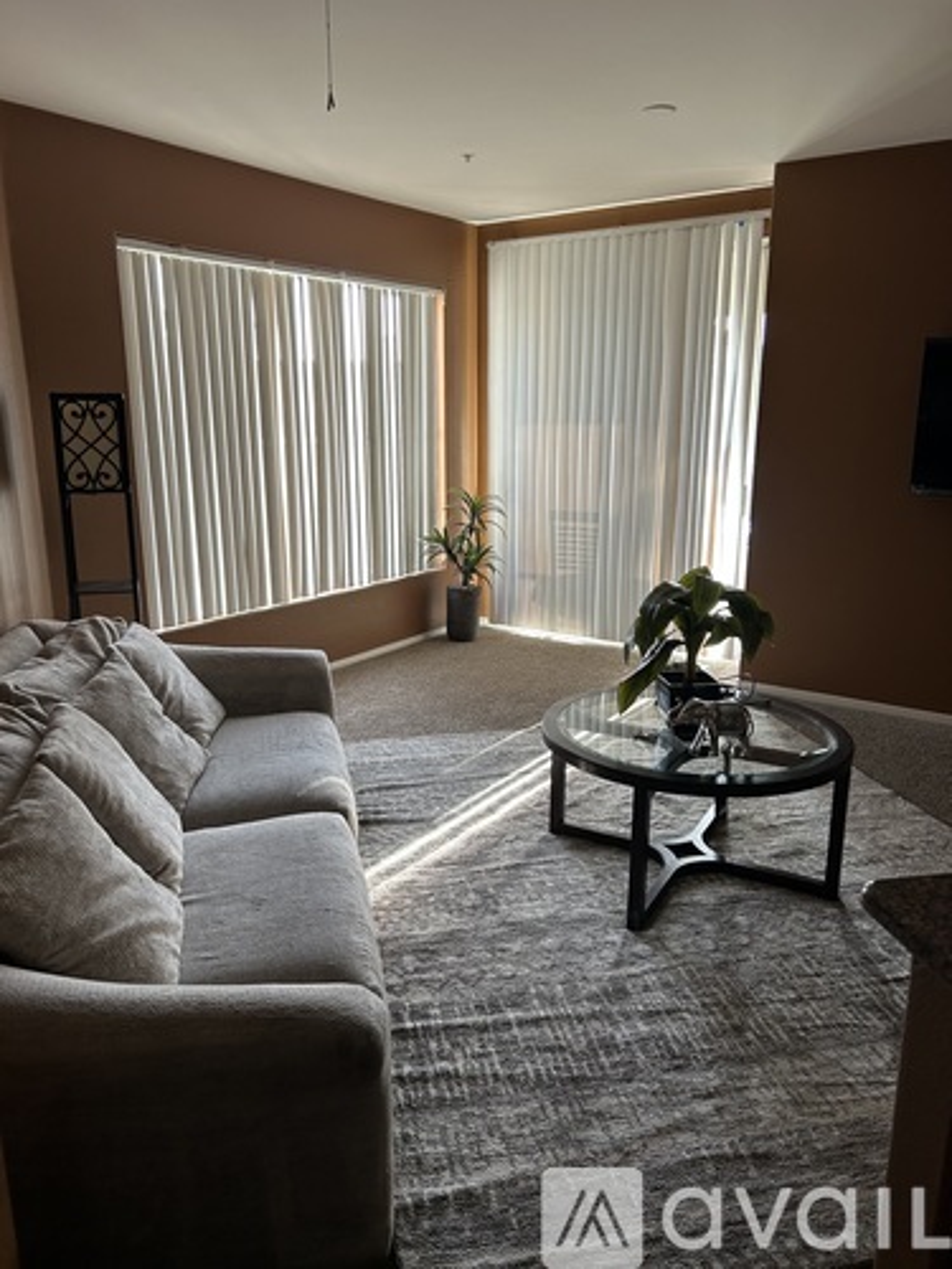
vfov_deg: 67.3
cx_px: 476
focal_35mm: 26
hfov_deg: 53.1
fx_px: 953
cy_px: 634
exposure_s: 1/60
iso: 80
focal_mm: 5.7
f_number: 1.5
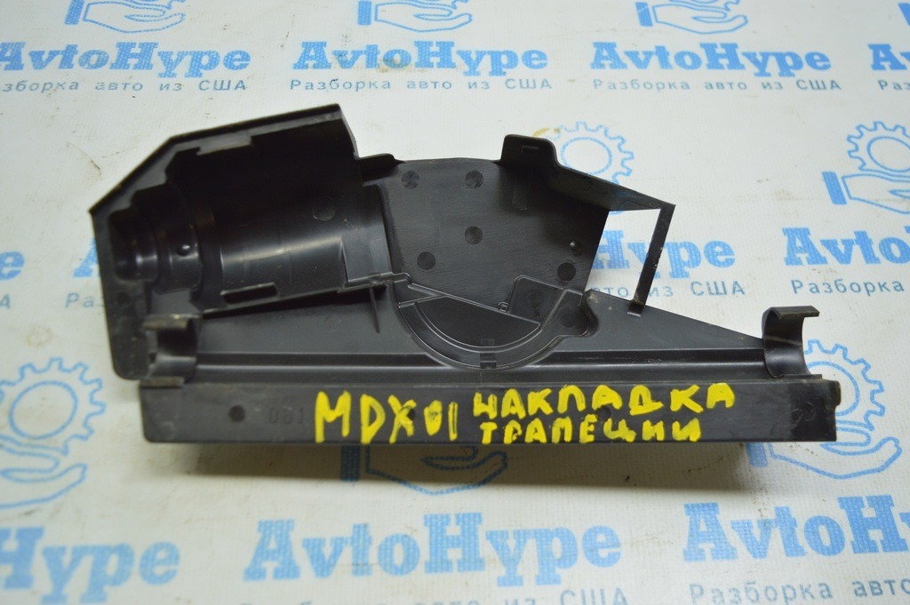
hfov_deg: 57.3
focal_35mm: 33
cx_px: 455
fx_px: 833
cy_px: 302
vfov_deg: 39.9
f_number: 3.8
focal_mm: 22
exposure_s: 1/60
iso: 400
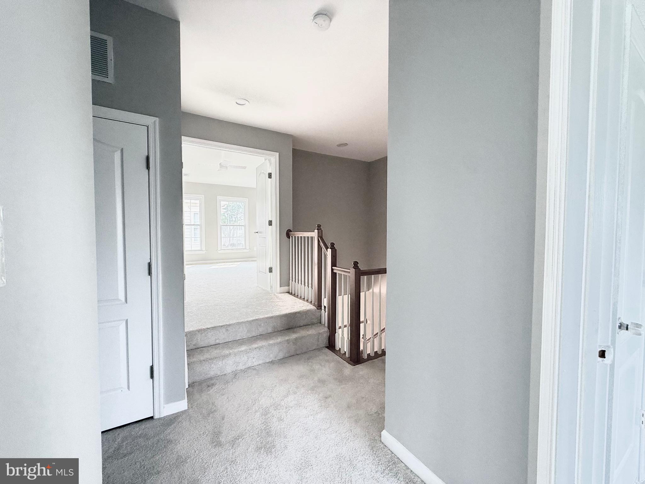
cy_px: 242
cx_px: 322
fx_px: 261
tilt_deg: -1.7
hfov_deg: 102.1
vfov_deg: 85.7
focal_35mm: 14
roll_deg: +0.1
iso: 100
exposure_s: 1/99
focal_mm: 2.22
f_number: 2.2
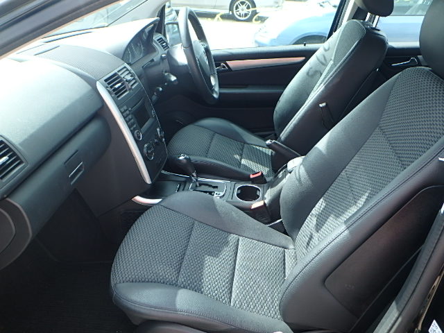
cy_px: 166
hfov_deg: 58.4
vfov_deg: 45.4
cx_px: 222
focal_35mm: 31
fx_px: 398
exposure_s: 1/80
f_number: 4.7
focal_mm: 5.6
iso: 125
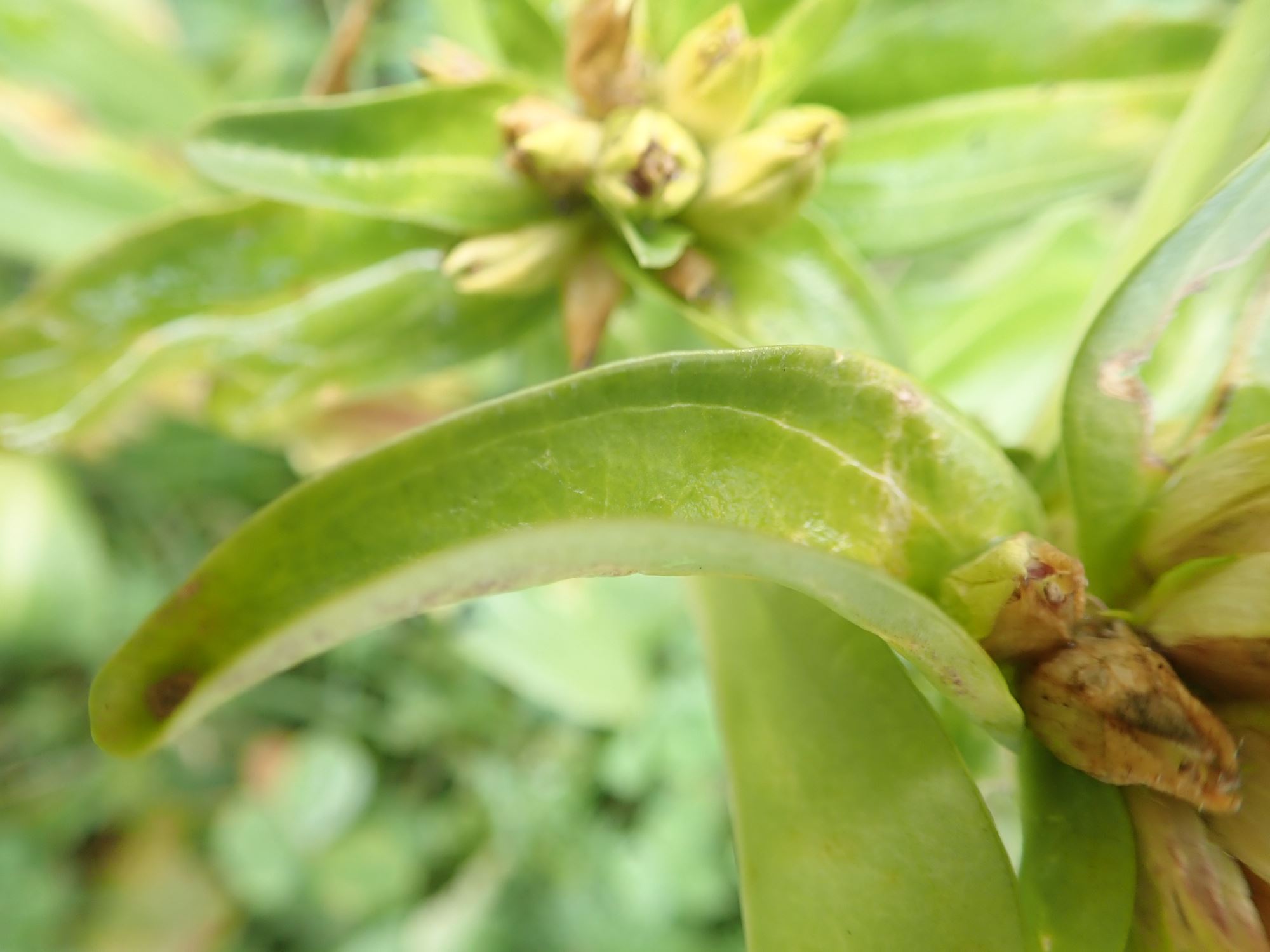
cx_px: 635
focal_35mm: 30
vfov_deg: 46.8
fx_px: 1101
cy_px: 476
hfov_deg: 60.0
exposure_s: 1/125
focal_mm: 5.5
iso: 160
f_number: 2.3
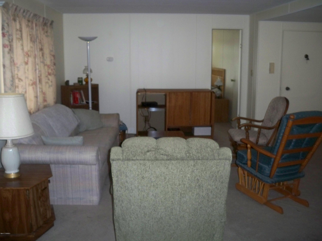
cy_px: 120
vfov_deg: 40.7
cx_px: 161
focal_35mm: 35
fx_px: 326
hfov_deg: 52.6
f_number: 3.1
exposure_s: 1/60
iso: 320
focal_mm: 6.3
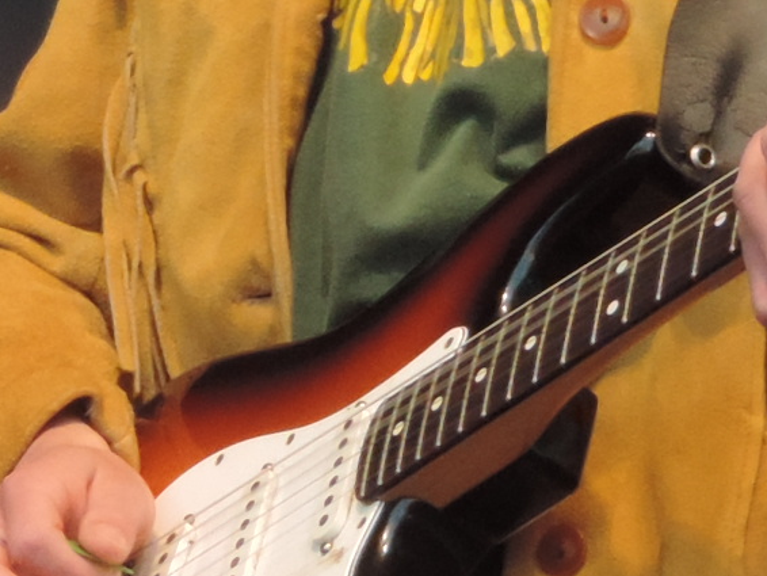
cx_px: -98
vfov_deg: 1.9
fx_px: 17246
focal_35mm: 778
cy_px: -173
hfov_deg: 2.5
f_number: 4.3
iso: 220
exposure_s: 1/125
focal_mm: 24
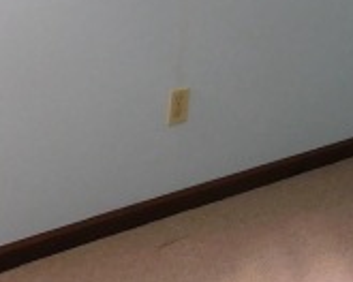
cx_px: 594
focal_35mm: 91
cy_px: -164
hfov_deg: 17.8
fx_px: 951
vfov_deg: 15.4
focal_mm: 4
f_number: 3
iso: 160
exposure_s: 1/30
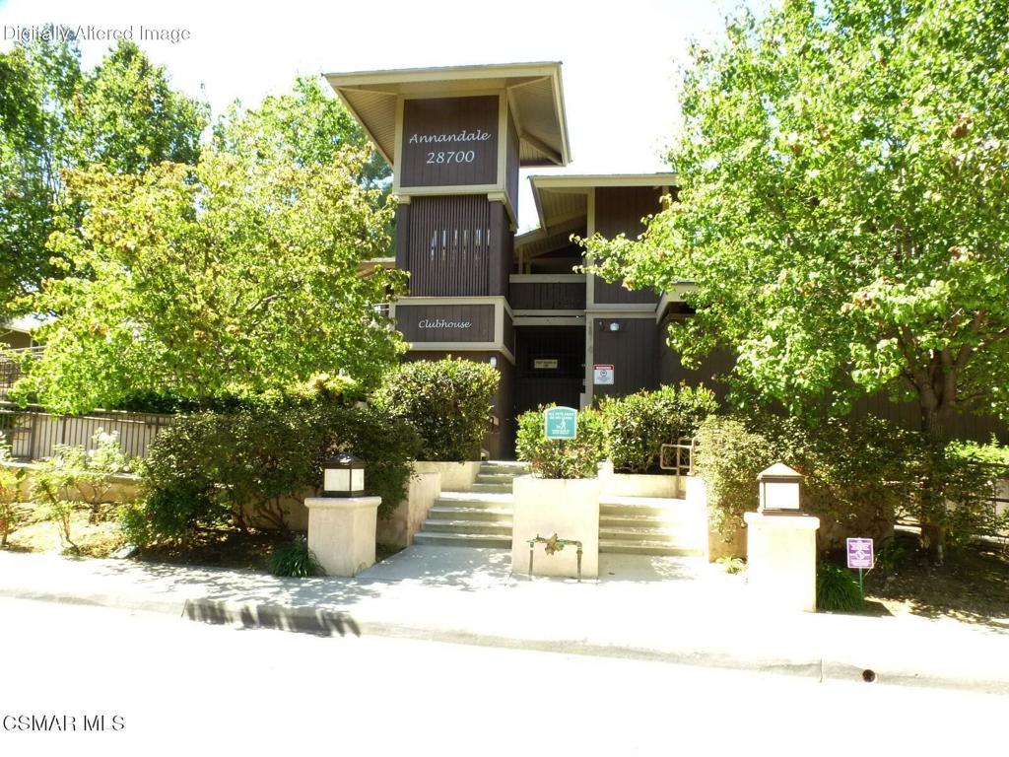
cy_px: 378
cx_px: 504
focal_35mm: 24
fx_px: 700
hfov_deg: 71.6
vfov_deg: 56.8
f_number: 6.3
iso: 200
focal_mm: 4.3
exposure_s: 1/60
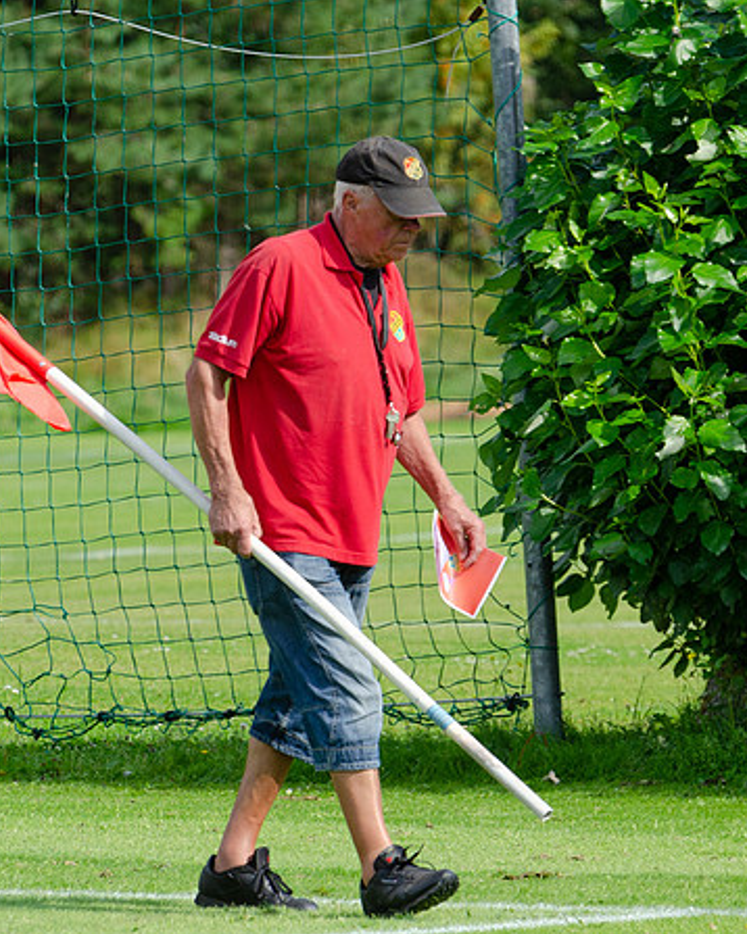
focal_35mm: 606
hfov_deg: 2.6
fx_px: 16758
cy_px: 525
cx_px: 436
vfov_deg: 3.2
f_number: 5.3
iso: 140
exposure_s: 1/800
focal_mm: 200
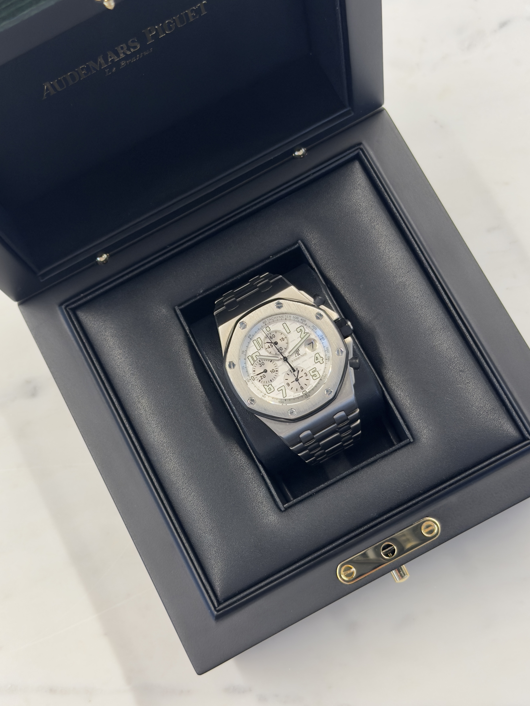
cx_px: 258
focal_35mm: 55
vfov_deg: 34.9
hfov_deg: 26.6
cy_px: 346
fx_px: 1123
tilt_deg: -76.3
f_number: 1.78
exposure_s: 1/50
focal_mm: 6.76
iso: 125
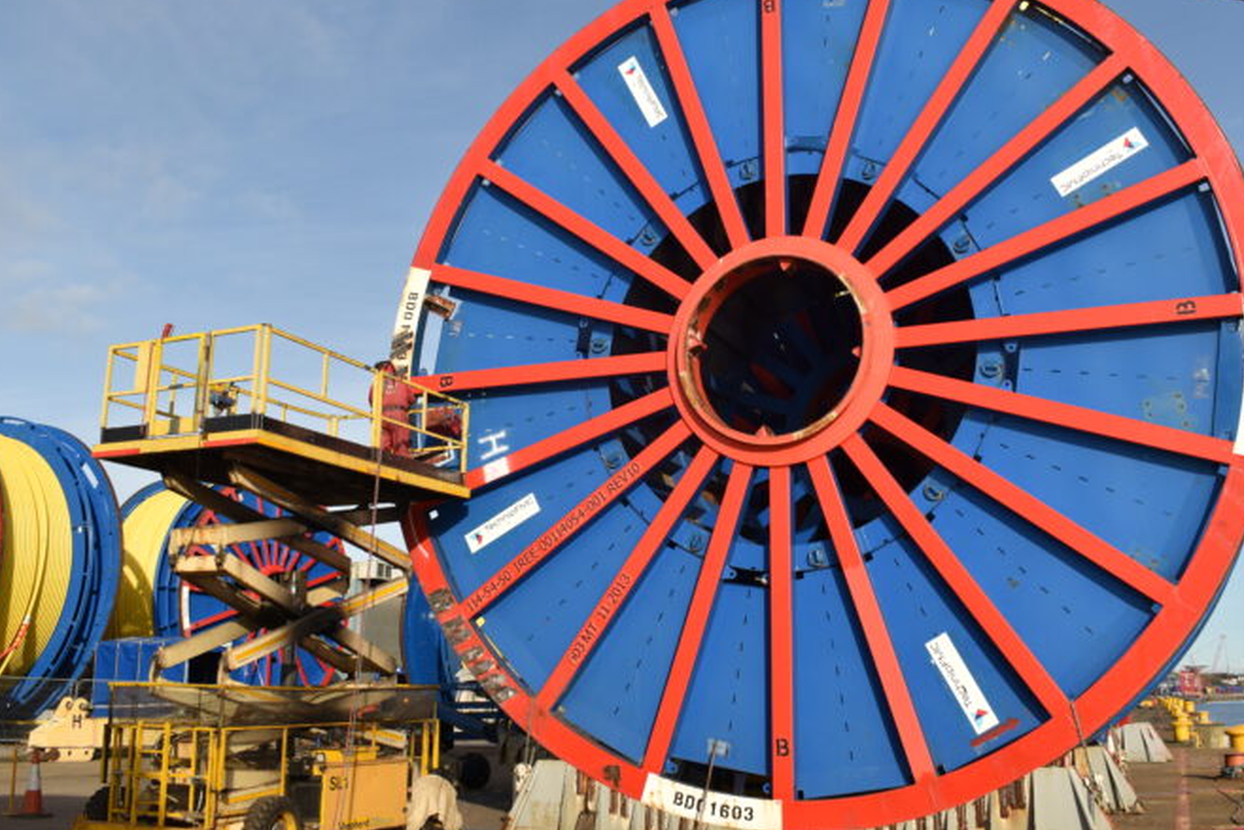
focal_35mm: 35
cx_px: 652
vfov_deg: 37.8
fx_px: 1210
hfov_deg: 54.4
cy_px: 384
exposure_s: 1/250
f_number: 8
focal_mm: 20
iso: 100
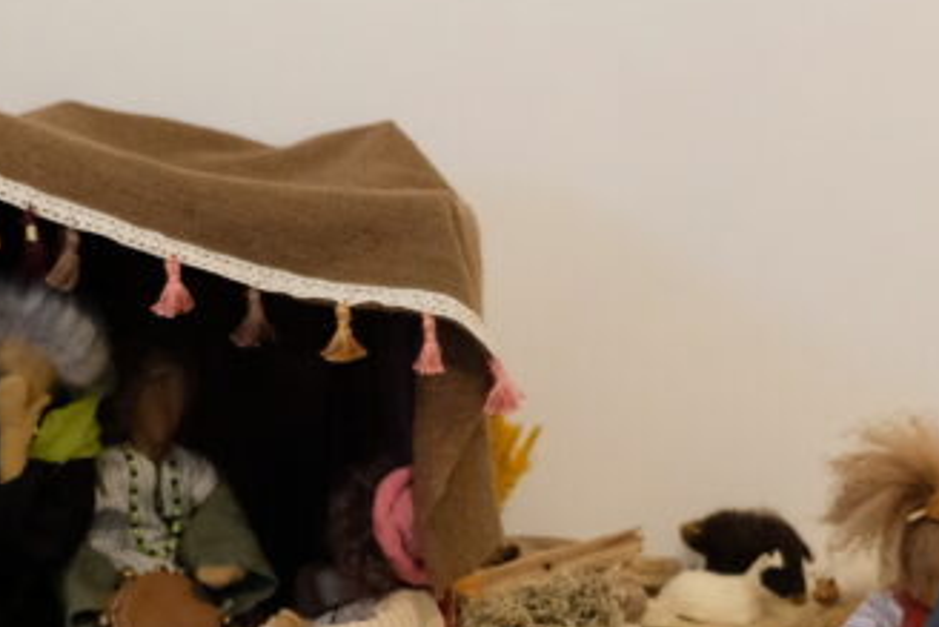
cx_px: 344
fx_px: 3053
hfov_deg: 17.5
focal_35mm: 117
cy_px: 530
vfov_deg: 11.7
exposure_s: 1/60
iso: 2000
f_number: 3.2
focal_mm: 21.4
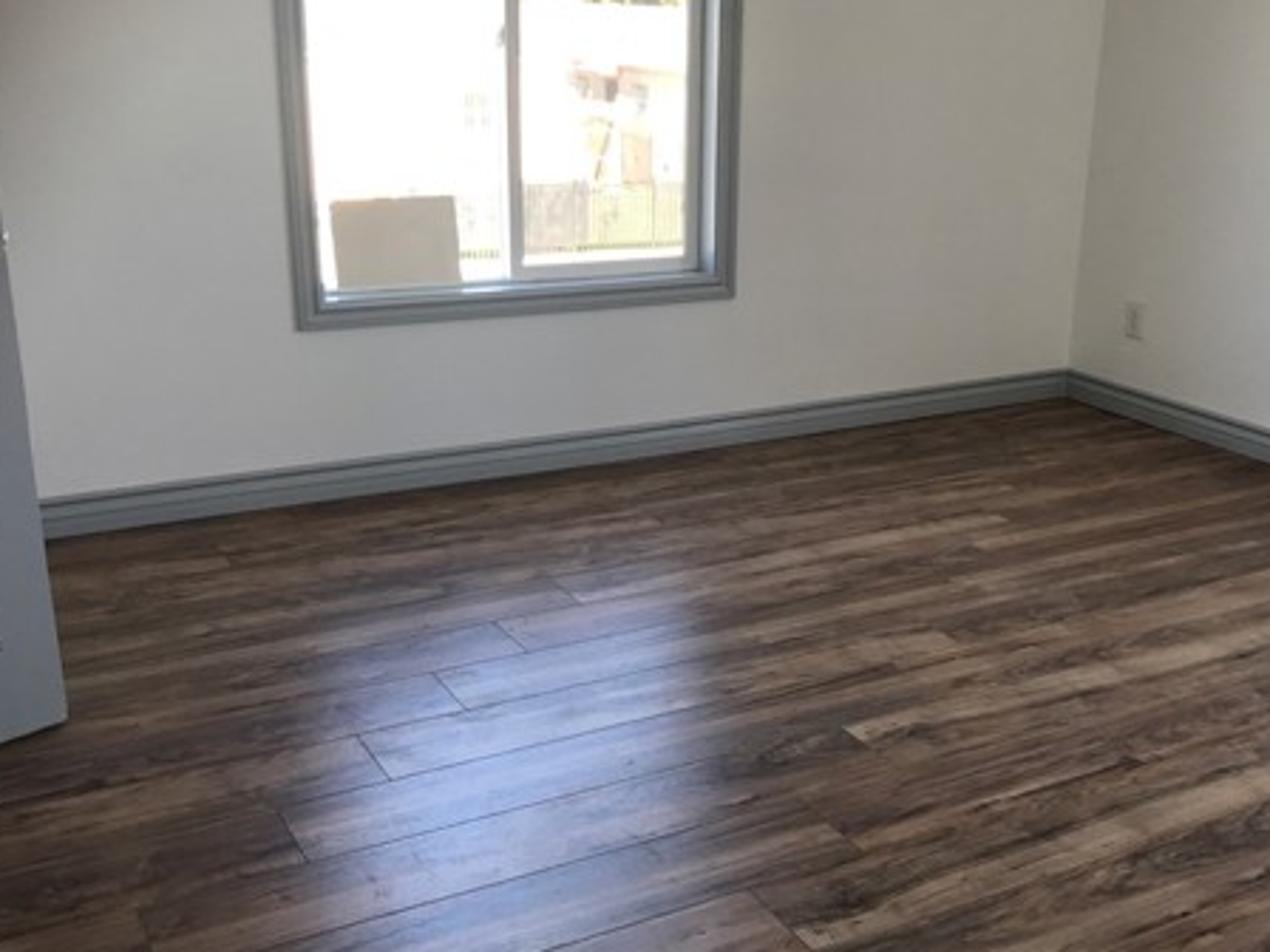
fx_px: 1468
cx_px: 706
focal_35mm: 40
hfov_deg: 46.7
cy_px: 518
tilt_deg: -18.2
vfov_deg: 35.9
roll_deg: -2.7
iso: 25
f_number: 1.8
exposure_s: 1/120
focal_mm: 3.99
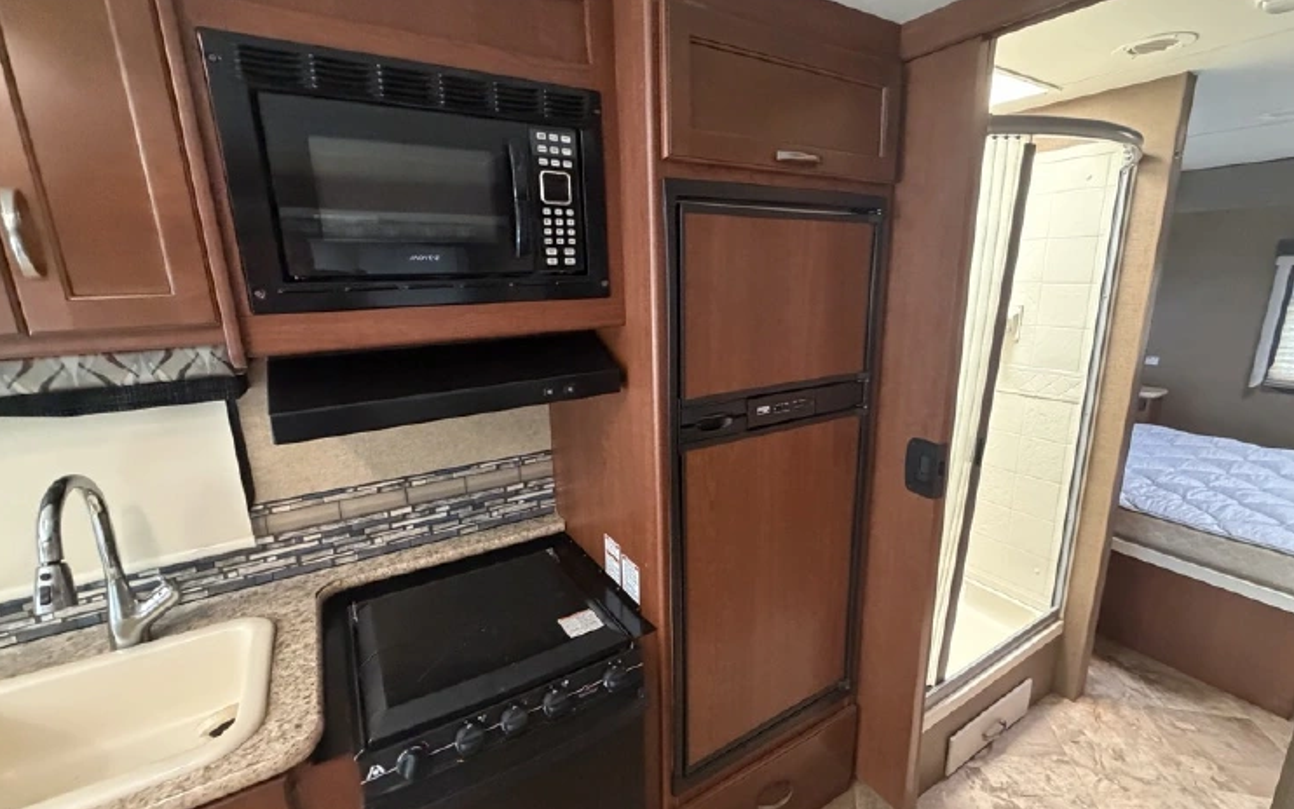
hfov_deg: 97.8
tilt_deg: -13.0
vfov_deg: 71.3
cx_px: 673
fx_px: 564
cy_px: 403
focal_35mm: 16
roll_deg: +0.5
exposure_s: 1/60
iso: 800
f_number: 2.2
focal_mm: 2.22
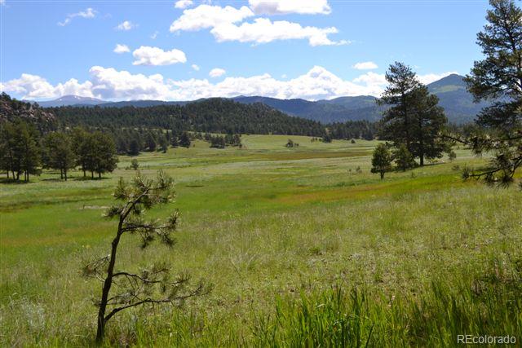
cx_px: 261
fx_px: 609
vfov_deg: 31.9
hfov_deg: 46.4
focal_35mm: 42
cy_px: 174
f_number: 8
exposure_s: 1/250
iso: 100
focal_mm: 28
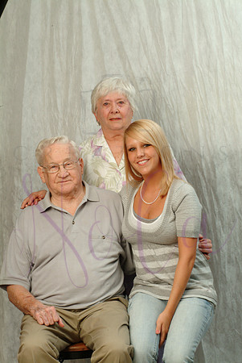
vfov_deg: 17.3
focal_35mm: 118
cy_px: 182
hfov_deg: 11.6
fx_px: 1192
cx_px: 121
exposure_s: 1/125
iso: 400
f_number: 13
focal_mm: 79
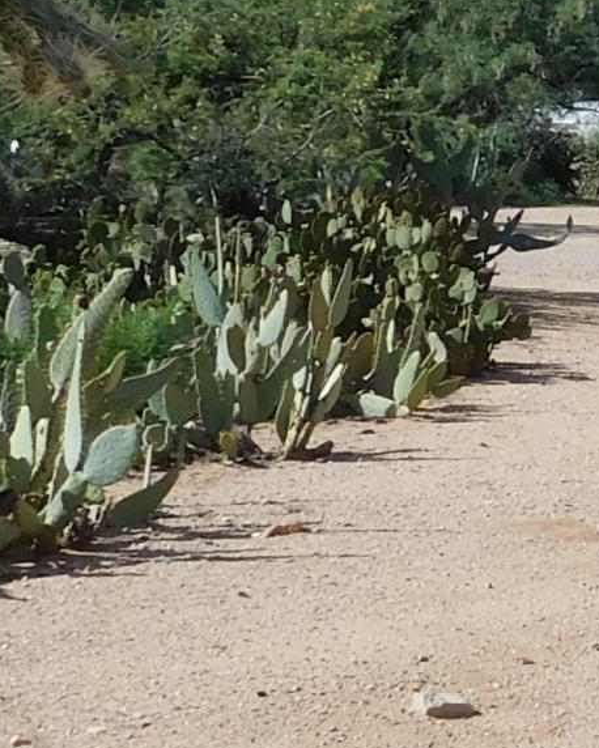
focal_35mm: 128
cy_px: 313
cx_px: 1470
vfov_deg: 15.0
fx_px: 2835
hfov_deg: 10.3
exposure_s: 1/400
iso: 125
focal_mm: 4.5
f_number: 6.8
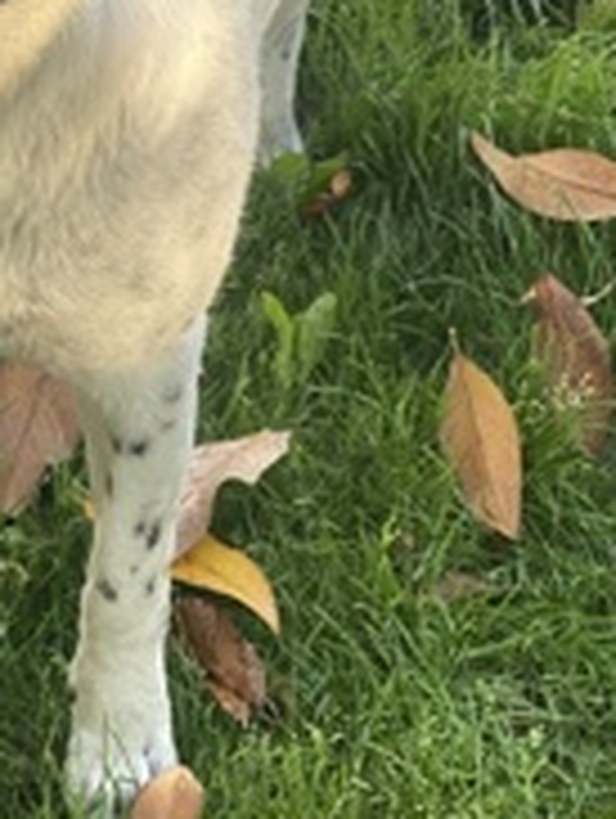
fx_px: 2699
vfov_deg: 17.0
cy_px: 63
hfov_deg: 12.9
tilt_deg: -34.1
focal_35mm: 114
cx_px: 22
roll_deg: -4.3
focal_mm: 6
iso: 64
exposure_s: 1/122
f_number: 2
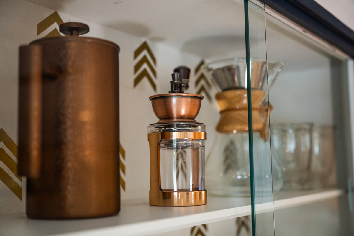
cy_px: 118
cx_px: 177
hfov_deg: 41.4
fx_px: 468
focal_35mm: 48
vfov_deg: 28.3
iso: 1000
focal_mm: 47.6
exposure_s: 1/60
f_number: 2.8
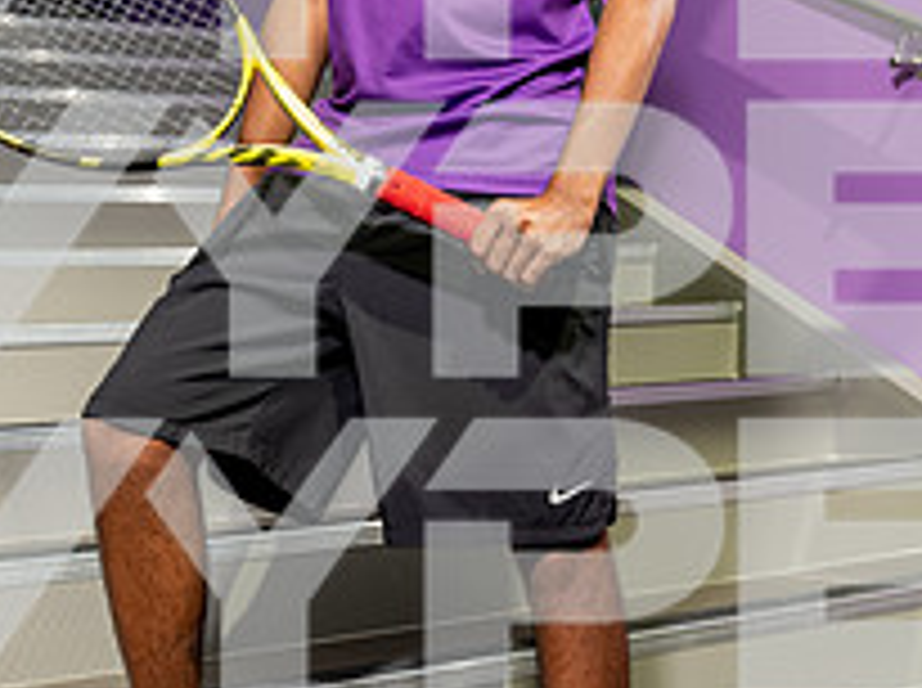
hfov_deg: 34.9
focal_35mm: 55
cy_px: 243
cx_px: 382
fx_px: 1462
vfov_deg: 26.4
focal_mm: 26
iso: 320
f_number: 8
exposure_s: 1/250
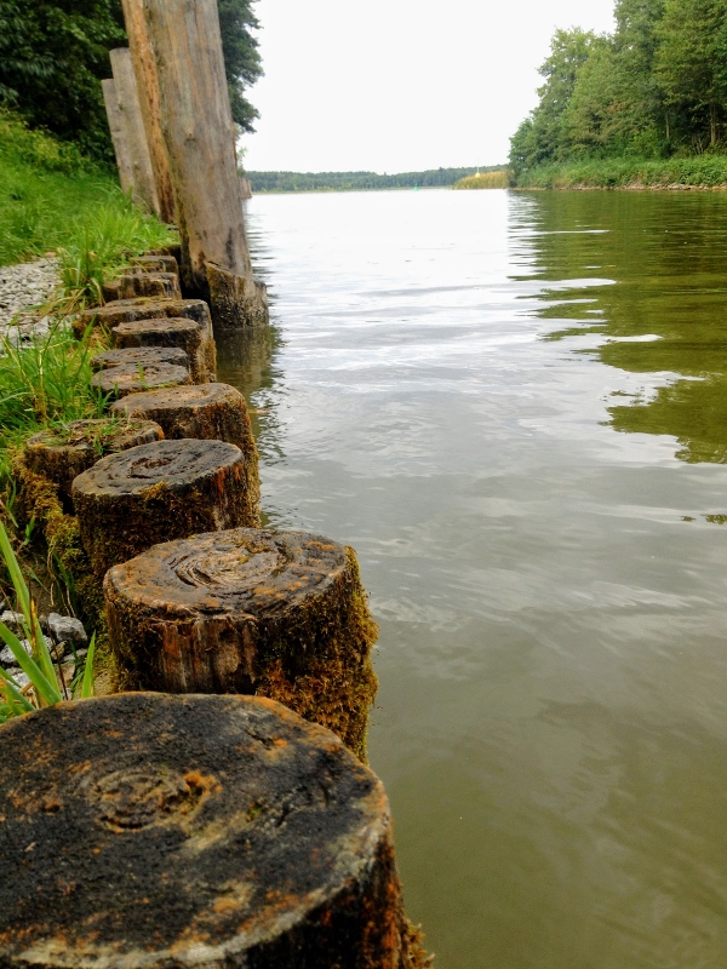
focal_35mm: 35
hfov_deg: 40.7
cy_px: 484
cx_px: 364
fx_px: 980
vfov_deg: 52.6
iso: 50
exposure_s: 1/185
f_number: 2.4
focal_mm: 4.28
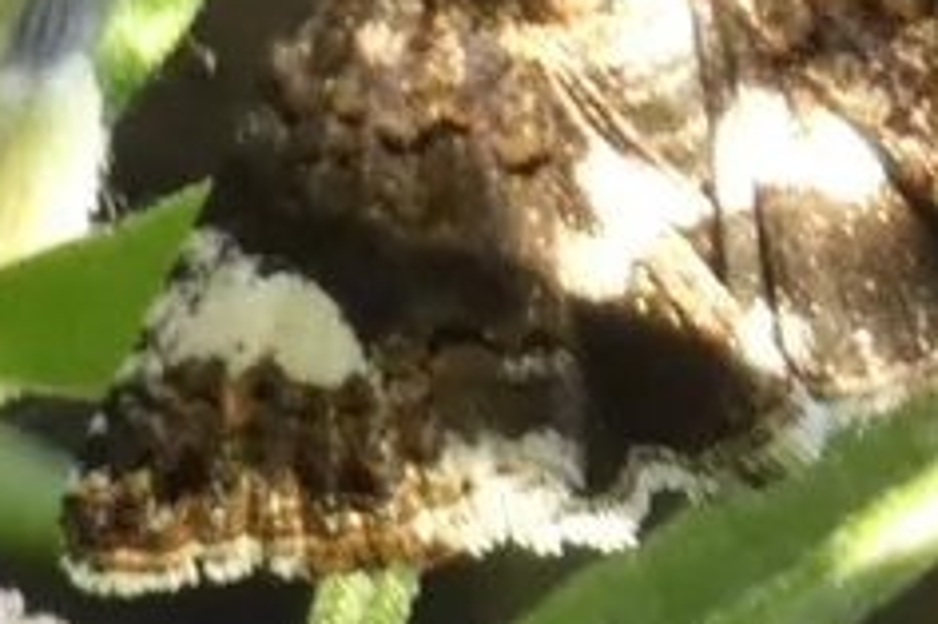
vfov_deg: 2.8
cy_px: 16
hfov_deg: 4.2
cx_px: 624
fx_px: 12706
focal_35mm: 488
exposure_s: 1/80
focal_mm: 30.9
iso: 200
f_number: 5.5
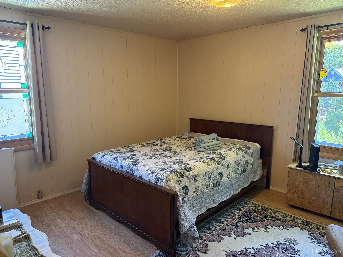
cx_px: 172
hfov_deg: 71.6
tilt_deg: -9.0
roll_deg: -1.2
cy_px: 128
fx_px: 238
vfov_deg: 56.8
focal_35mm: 24
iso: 250
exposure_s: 1/60
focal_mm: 6.76
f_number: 1.78
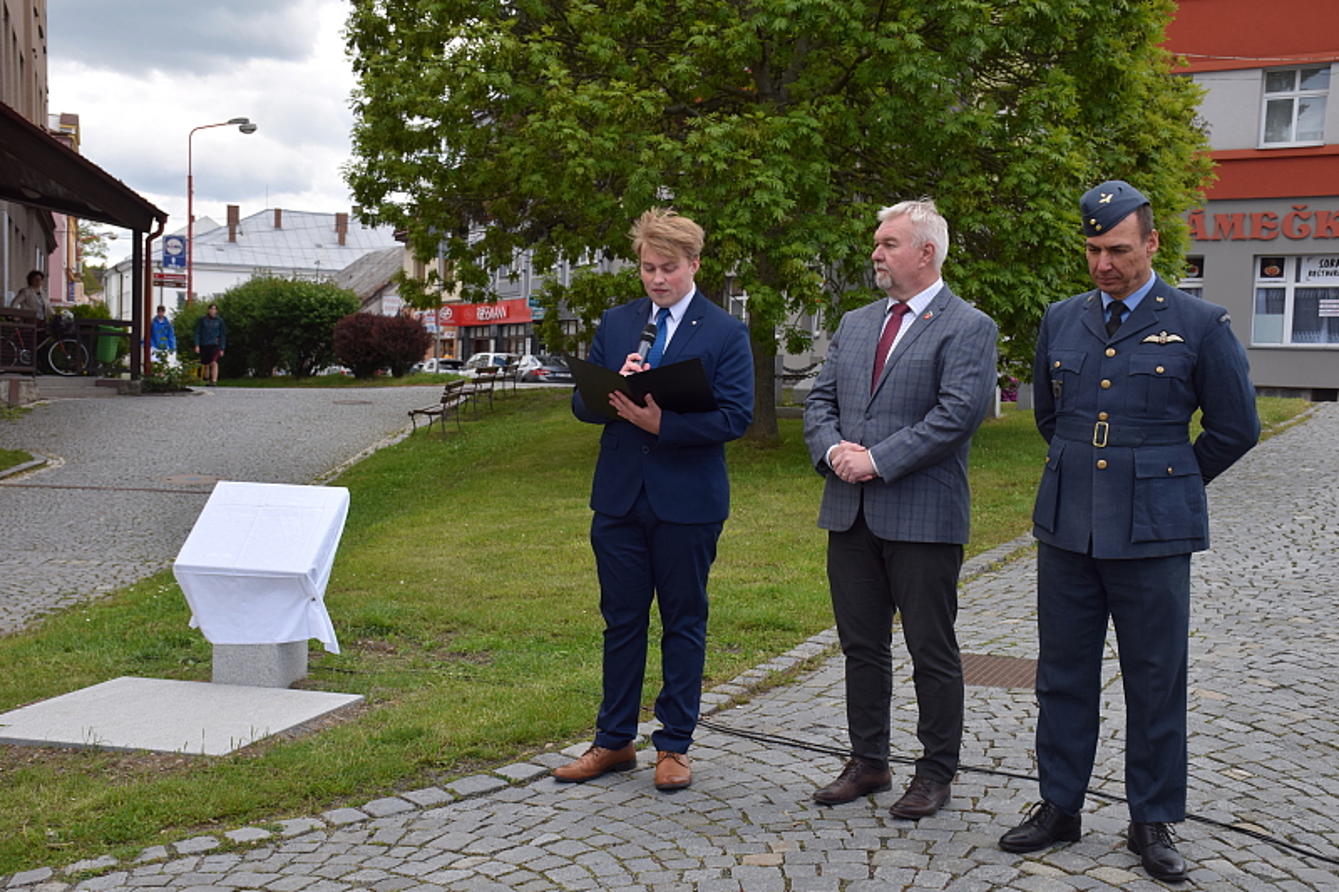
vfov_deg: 28.1
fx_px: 1785
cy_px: 446
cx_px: 670
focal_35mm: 48
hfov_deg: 41.1
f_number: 8
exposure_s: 1/250
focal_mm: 32
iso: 200
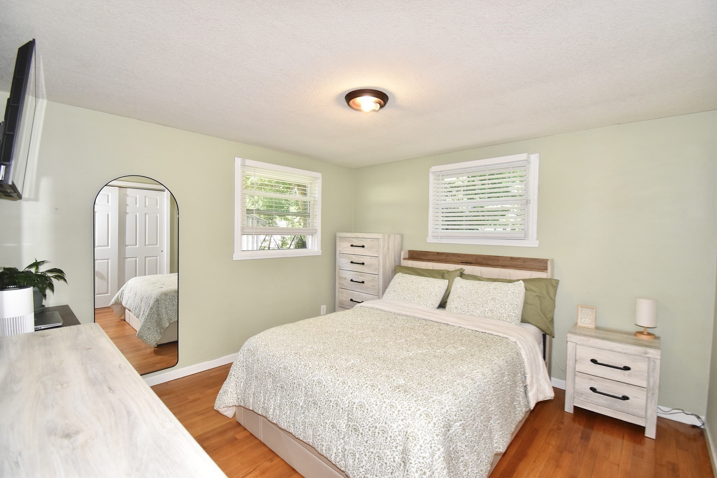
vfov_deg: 77.3
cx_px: 358
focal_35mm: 15
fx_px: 299
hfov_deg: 100.4
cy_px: 239
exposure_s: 1/100
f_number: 5
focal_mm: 10
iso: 800
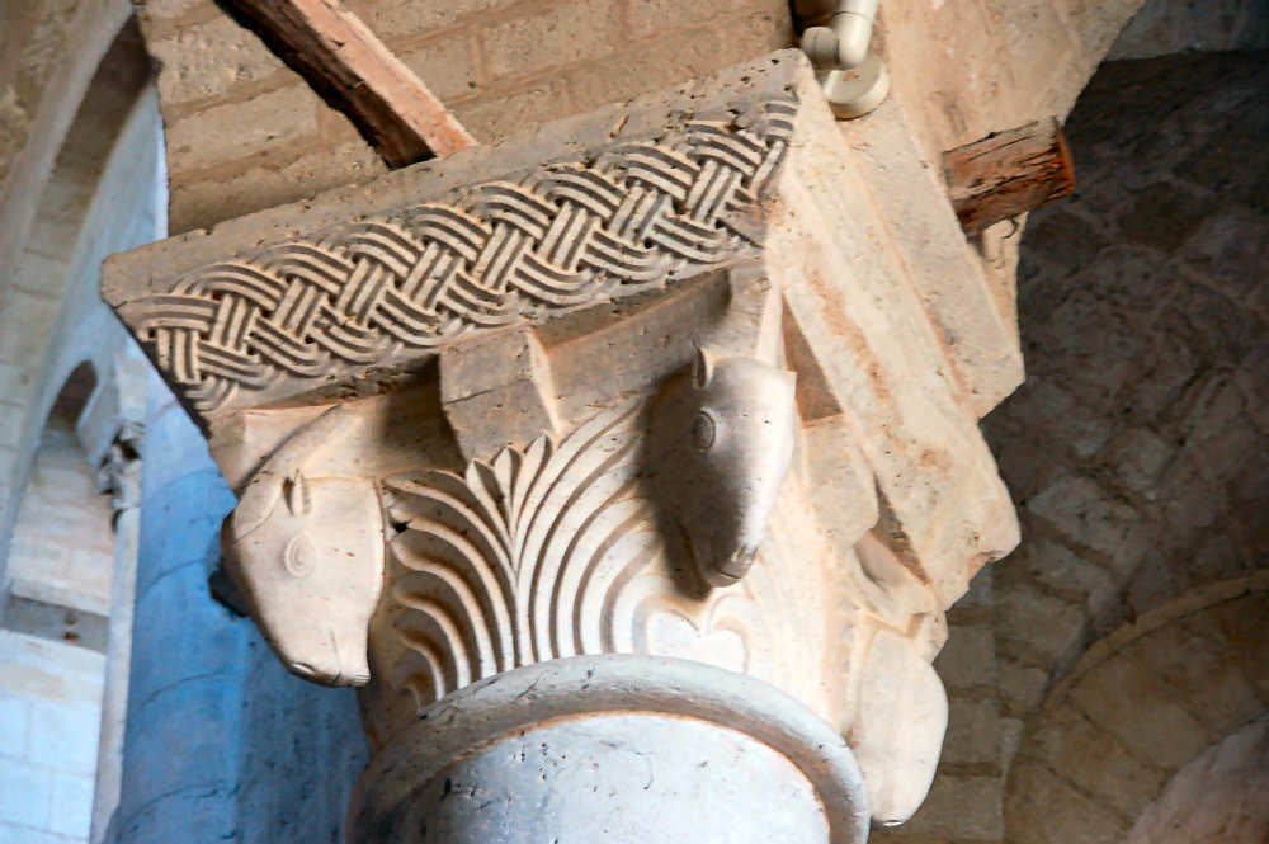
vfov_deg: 14.0
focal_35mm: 98
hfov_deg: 20.9
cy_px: 422
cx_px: 634
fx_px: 3434
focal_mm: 65
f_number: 5.3
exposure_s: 1/10
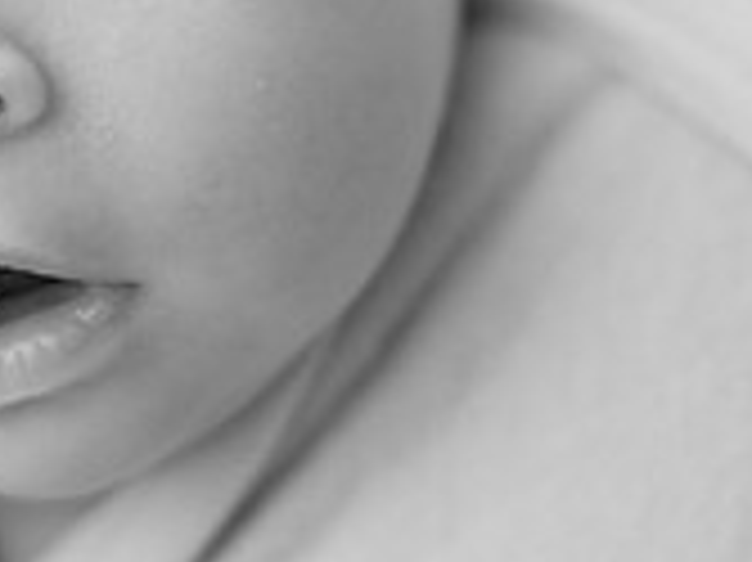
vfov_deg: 8.8
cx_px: 86
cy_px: -146
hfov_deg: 11.8
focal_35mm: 167
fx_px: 3625
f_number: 2.5
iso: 100
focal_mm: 50
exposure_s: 1/160
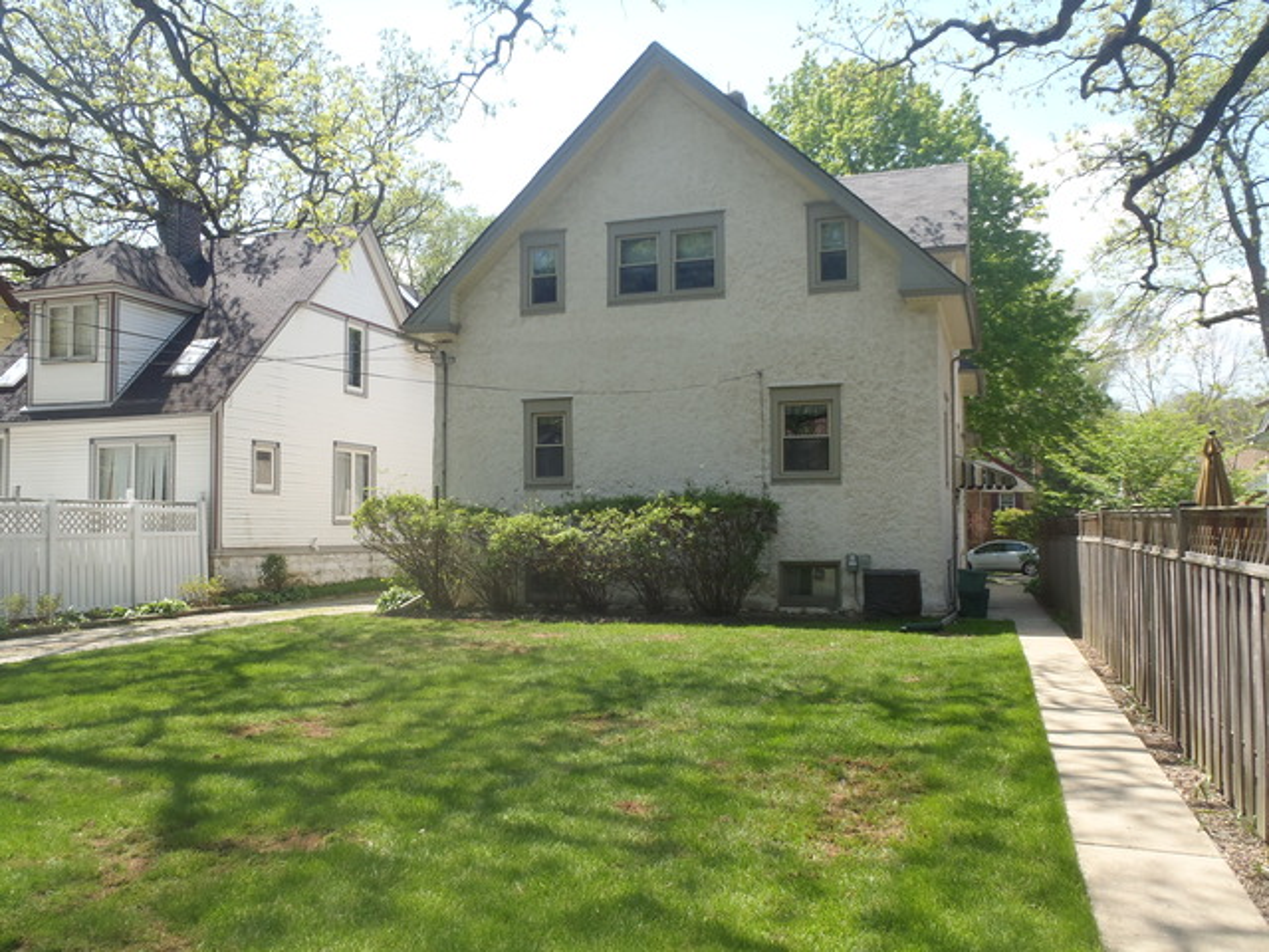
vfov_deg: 49.7
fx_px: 1026
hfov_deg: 63.4
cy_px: 476
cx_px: 634
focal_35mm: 28
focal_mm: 5
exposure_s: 1/200
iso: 80
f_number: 3.9
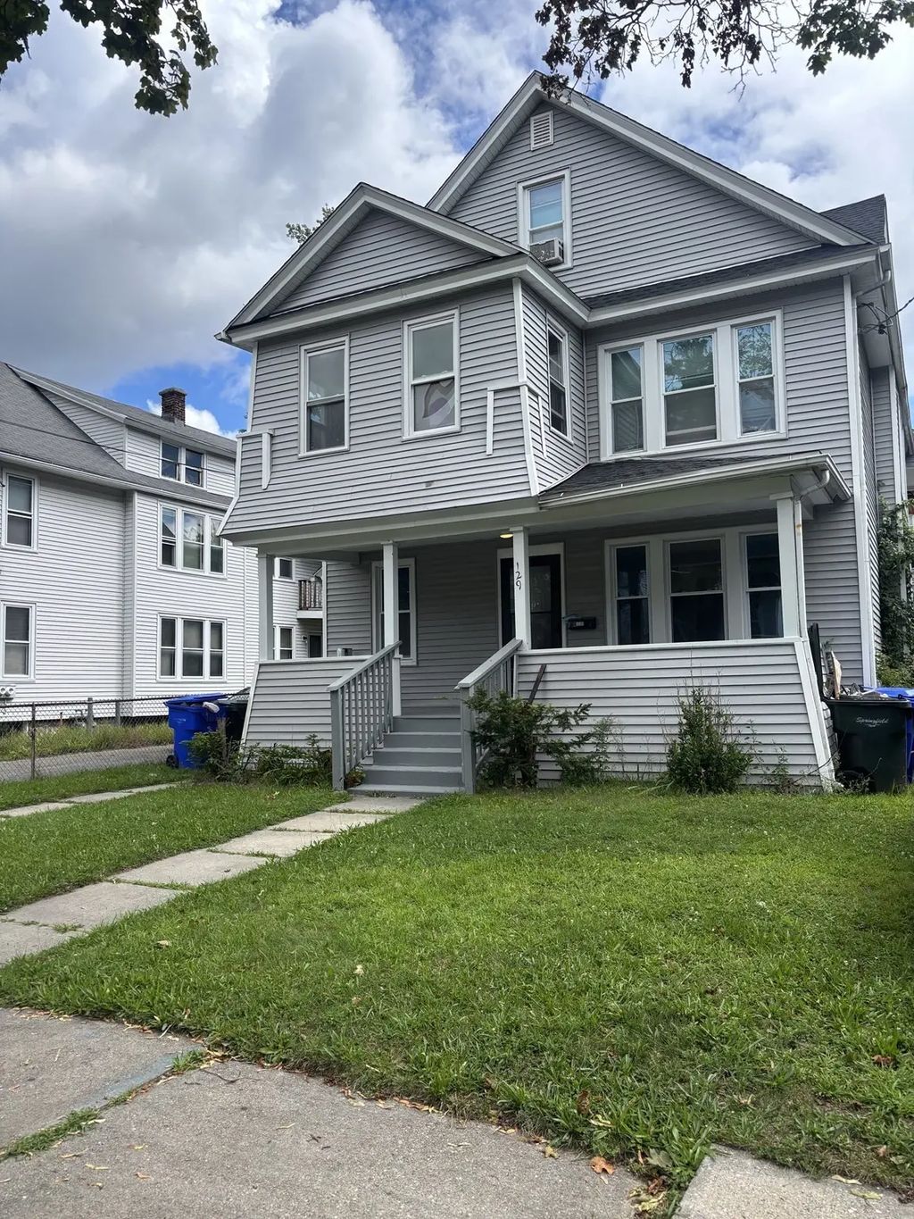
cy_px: 610
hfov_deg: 53.1
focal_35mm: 26
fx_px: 915
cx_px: 457
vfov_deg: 67.3
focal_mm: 5.96
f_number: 1.6
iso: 50
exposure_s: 1/2342
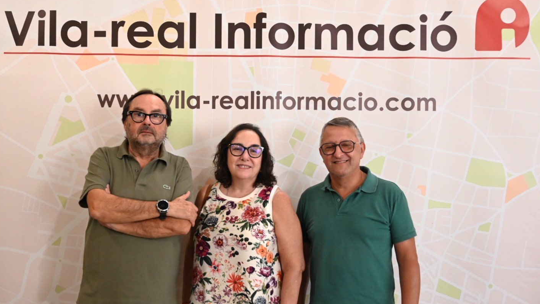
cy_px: 178
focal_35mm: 41
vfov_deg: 29.0
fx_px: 587
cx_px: 260
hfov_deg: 49.4
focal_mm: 35
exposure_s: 1/250
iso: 6400
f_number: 4
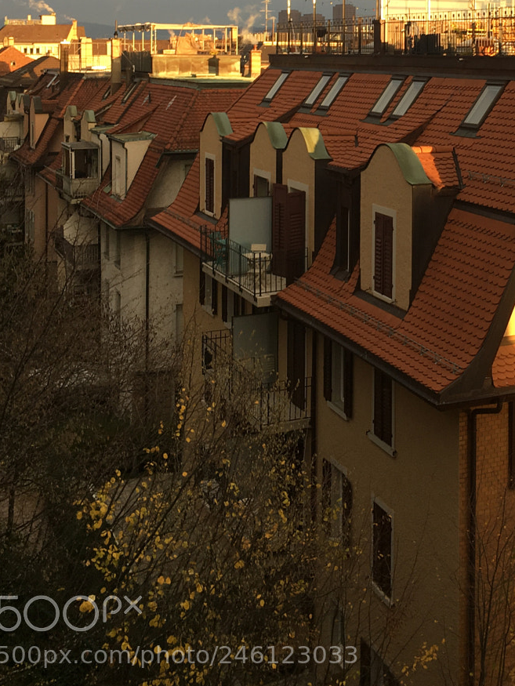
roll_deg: +0.4
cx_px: 418
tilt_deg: -2.3
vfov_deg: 34.4
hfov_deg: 27.0
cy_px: 89
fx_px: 1051
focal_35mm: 53
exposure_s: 1/122
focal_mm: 4.15
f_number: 2.2
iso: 25
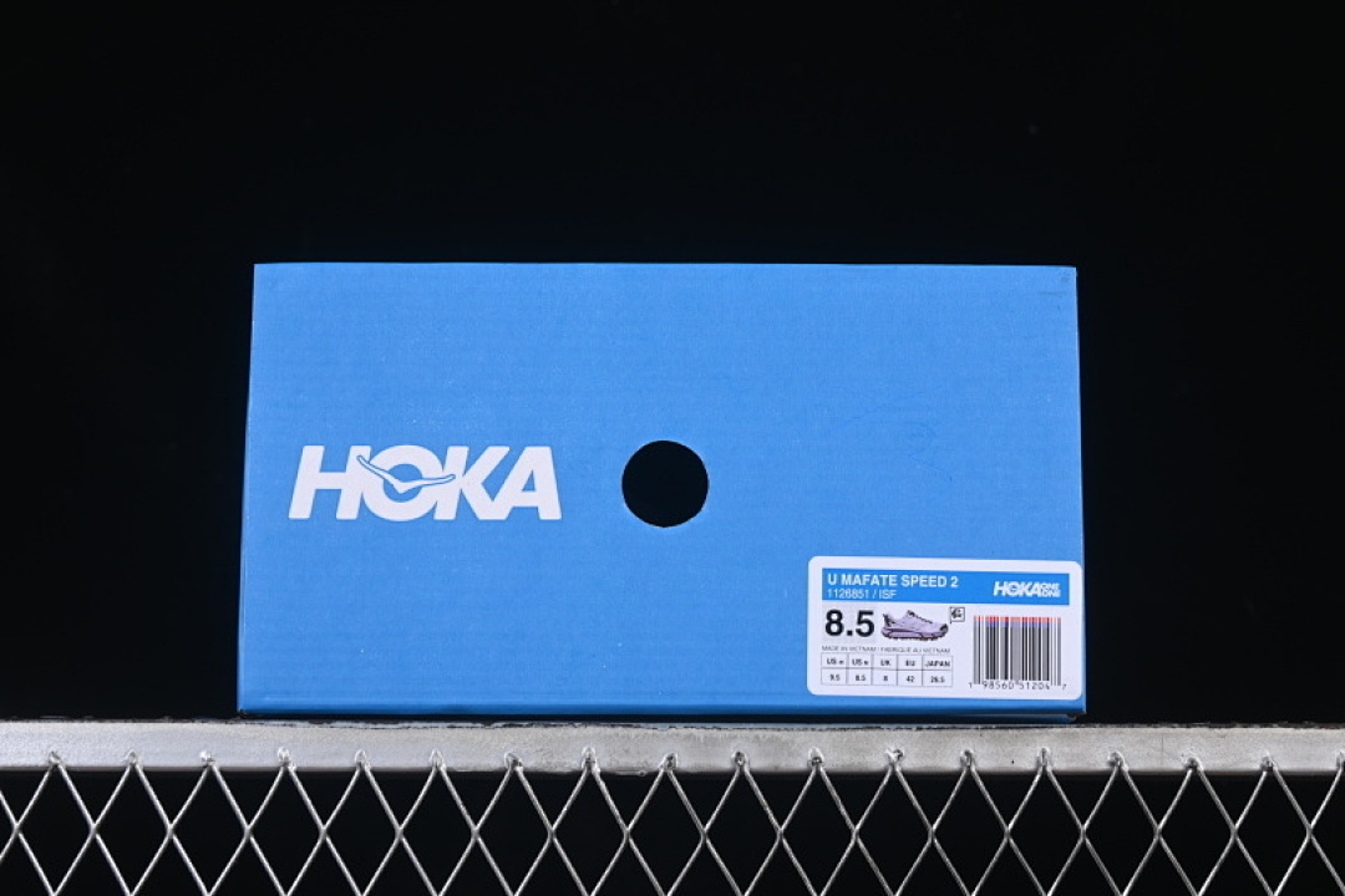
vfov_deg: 18.2
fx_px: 2802
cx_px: 672
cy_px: 448
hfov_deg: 27.0
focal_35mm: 75
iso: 160
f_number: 8
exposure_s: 1/80
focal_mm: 50
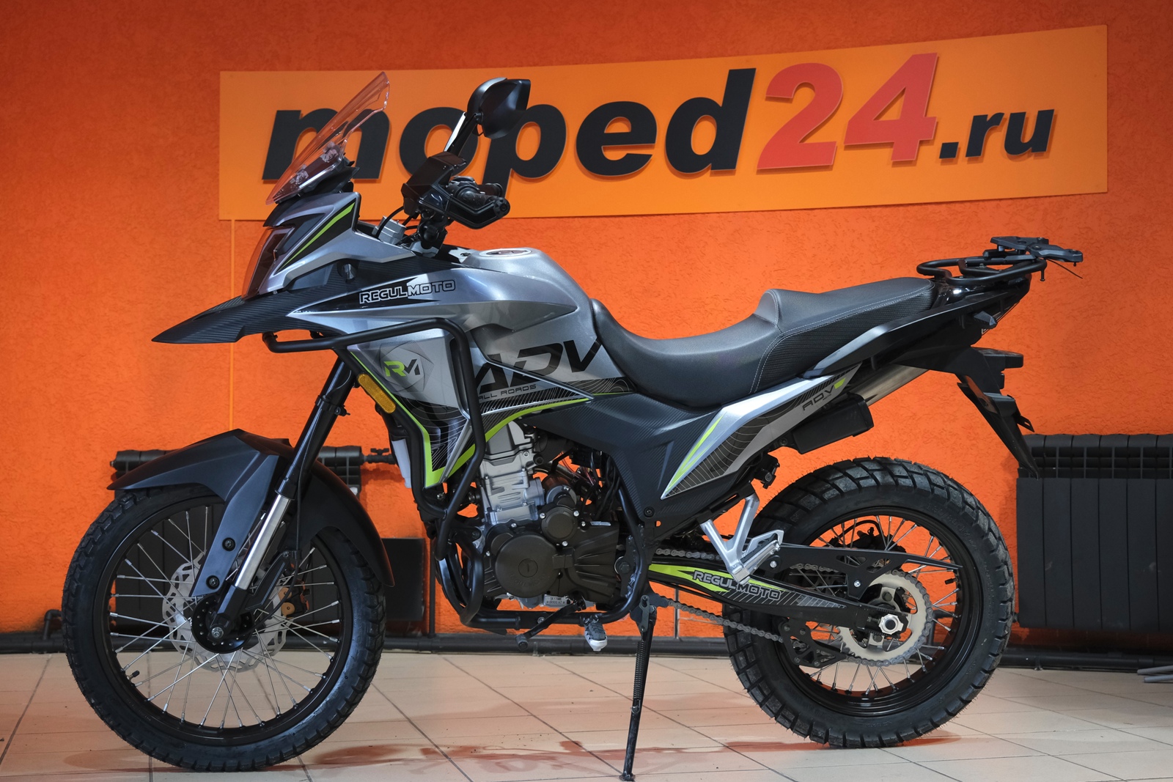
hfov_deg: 36.9
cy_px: 391
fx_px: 1760
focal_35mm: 54
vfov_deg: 25.1
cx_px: 586
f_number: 4
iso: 1600
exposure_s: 1/100
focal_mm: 35.8
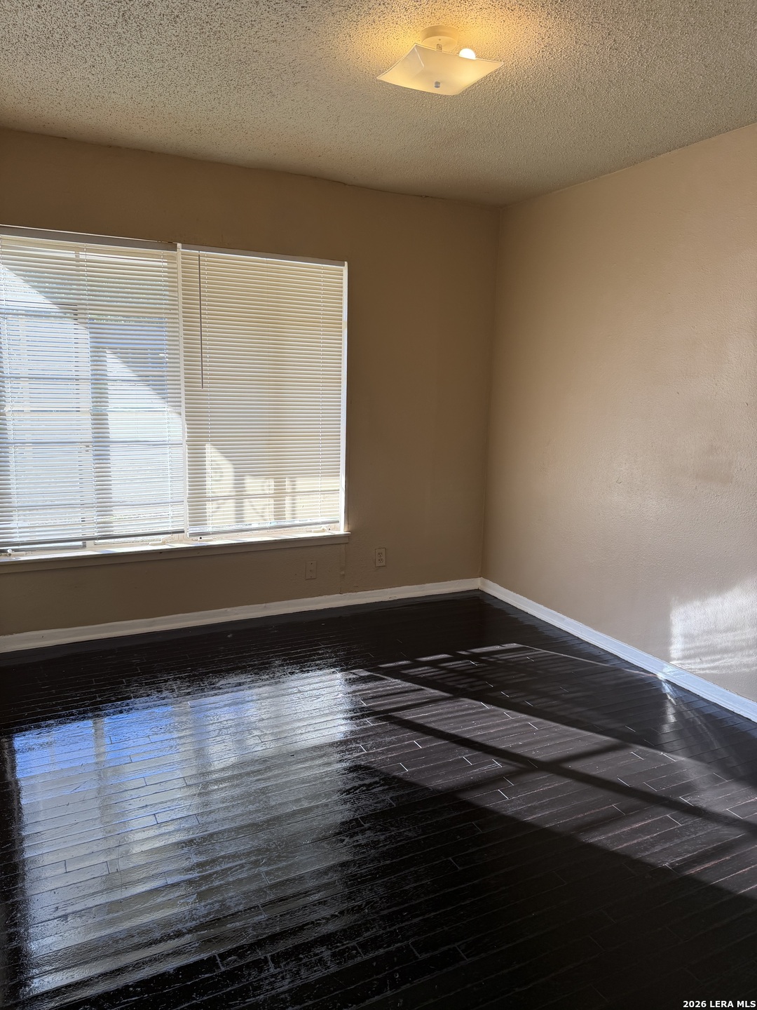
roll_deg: -1.3
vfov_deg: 71.6
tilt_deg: -7.5
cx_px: 378
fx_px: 700
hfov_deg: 56.8
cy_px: 505
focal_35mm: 24
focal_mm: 6.76
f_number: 1.78
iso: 80
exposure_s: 1/194
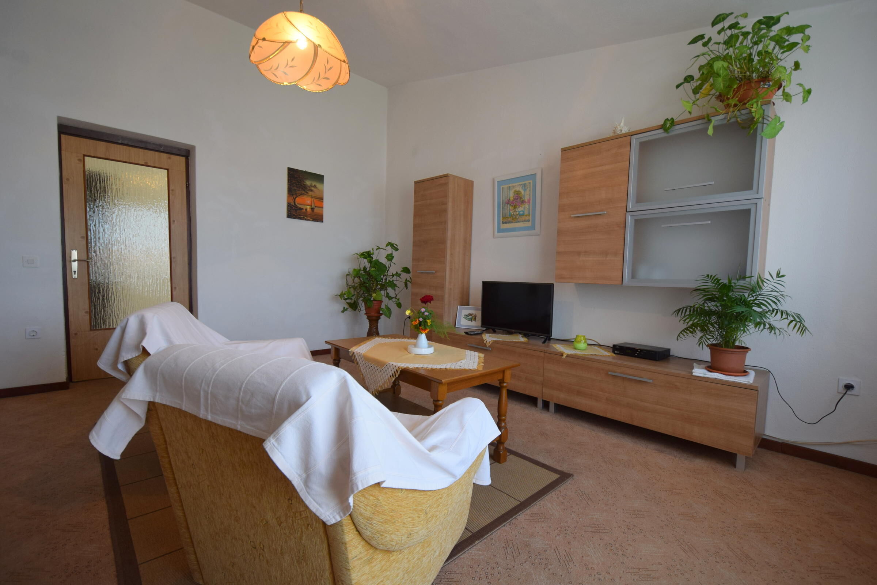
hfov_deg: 100.4
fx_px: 365
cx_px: 438
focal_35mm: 15
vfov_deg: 77.3
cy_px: 292
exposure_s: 1/60
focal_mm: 10
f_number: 4
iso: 500
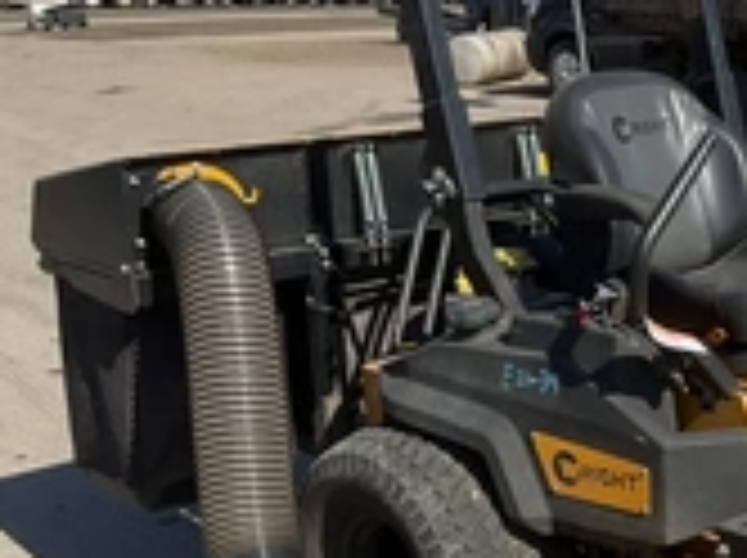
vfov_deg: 20.8
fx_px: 1508
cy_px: 423
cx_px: 684
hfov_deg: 26.8
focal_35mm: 70
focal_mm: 3
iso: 25
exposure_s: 1/1675
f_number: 1.8
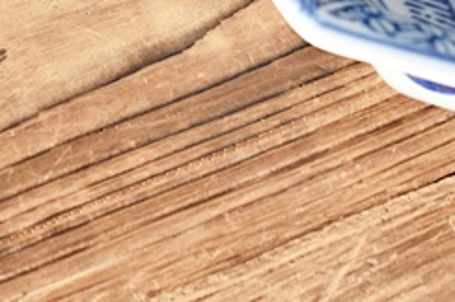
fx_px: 3416
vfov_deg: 5.0
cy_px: -172
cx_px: 593
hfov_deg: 7.5
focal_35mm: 271
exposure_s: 1/5
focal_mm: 55
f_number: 5.6
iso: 200
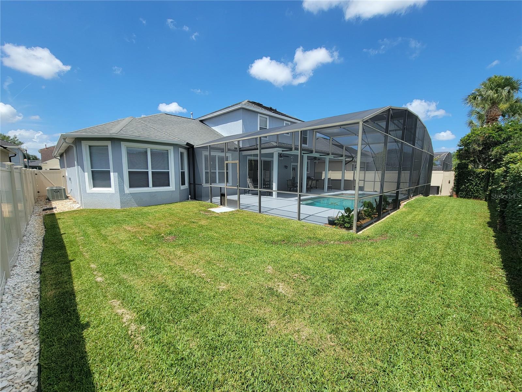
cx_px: 261
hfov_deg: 106.2
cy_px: 196
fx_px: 196
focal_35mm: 13
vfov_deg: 89.9
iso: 50
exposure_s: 1/1441
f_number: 2.2
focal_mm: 2.2
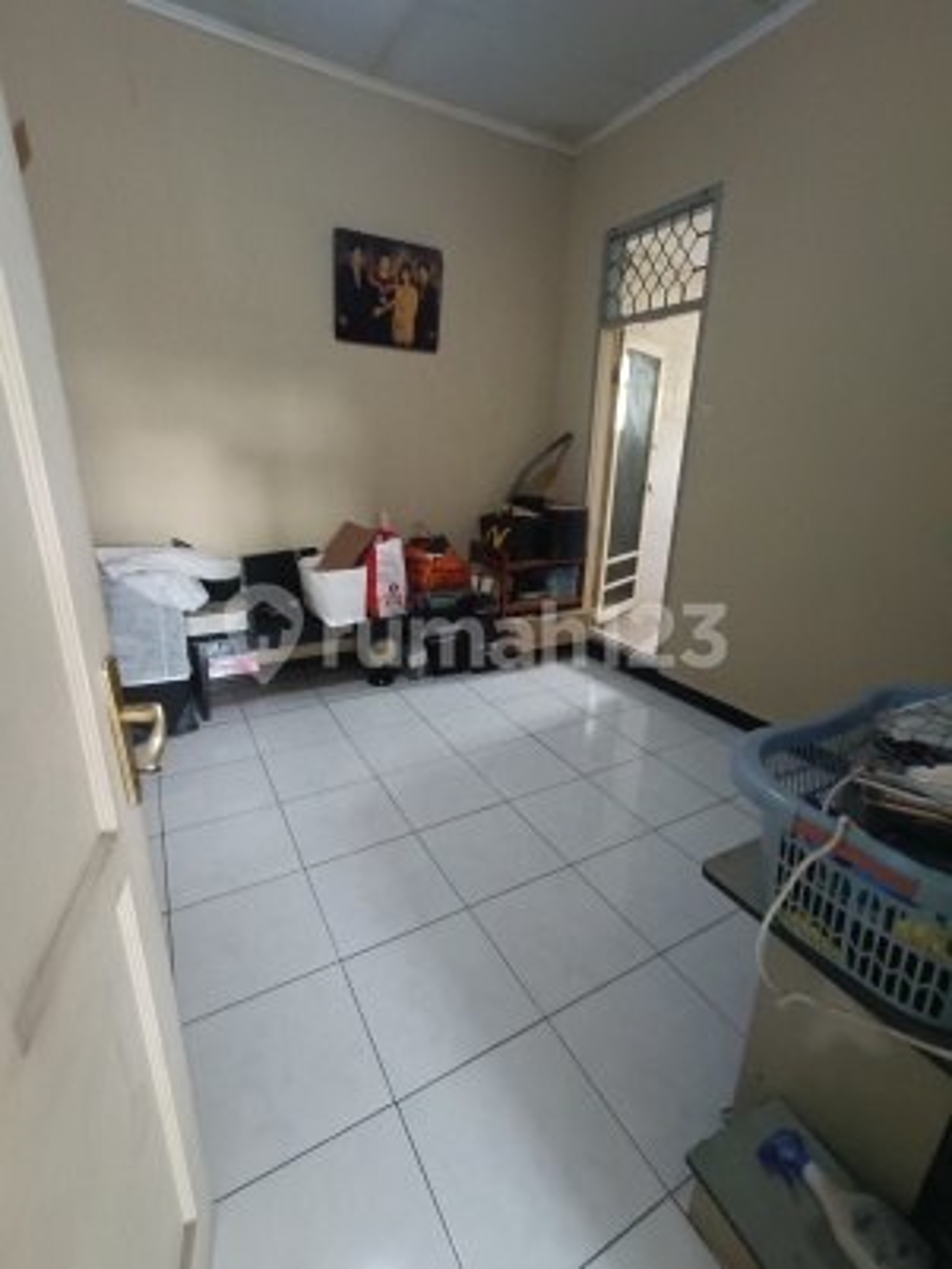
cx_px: 476
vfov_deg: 98.2
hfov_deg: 81.8
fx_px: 550
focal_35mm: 15
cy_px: 634
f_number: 2.2
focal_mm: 1.64
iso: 2000
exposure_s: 1/20
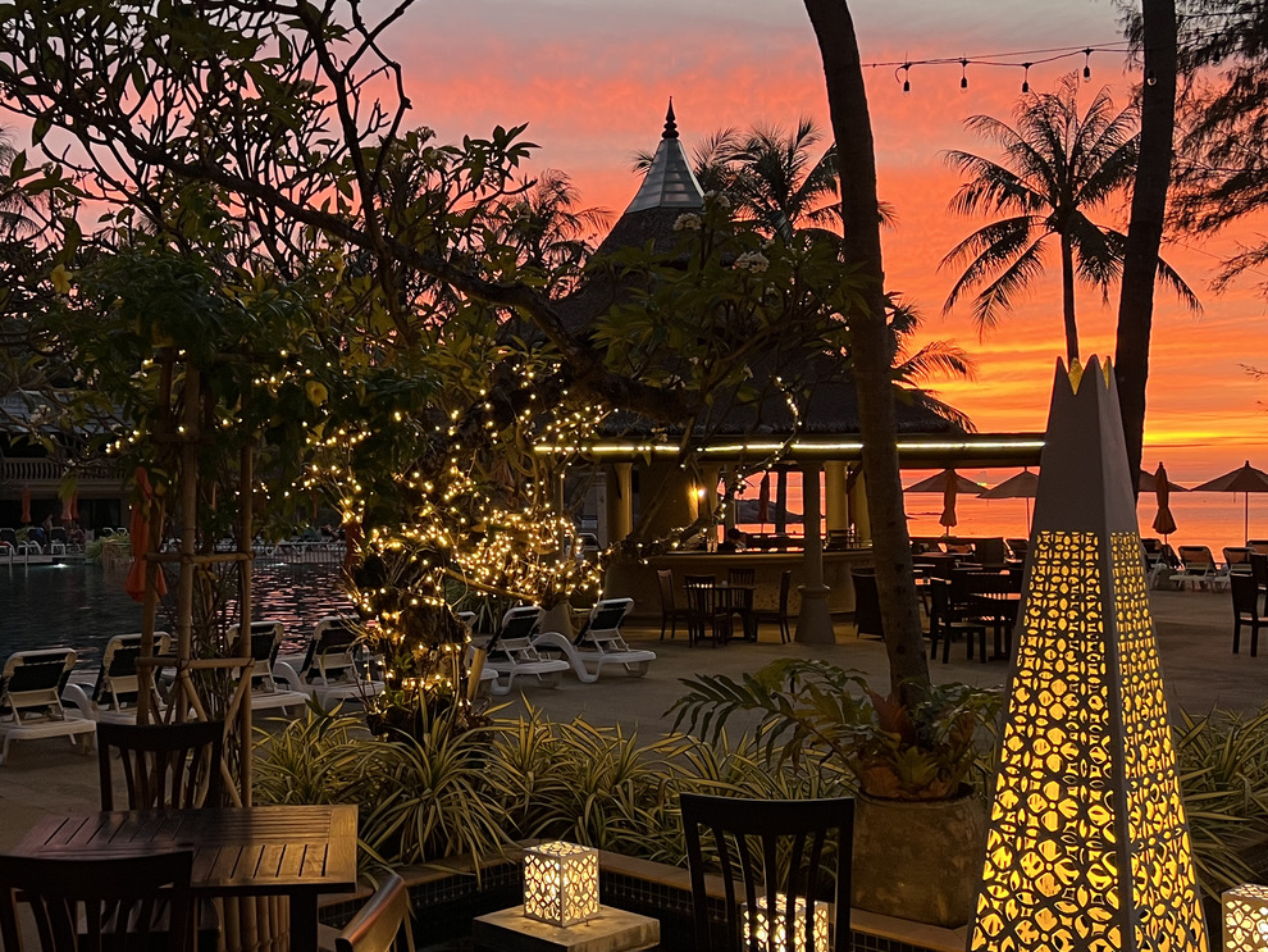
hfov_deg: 44.2
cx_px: 432
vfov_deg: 34.4
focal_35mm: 42
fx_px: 1539
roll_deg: +1.0
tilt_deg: +0.4
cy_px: 475
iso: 64
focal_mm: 5.7
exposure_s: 1/50
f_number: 1.5
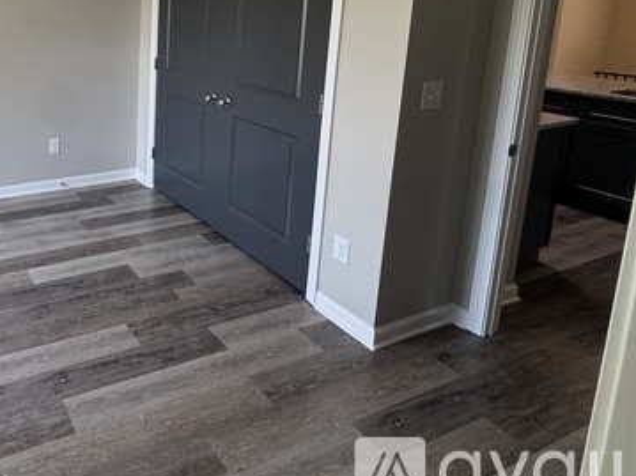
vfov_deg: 48.5
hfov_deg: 56.8
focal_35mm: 26
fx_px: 478
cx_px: 50
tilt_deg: -8.2
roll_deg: -0.4
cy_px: 65
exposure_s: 1/120
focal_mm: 2.22
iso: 200
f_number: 2.2
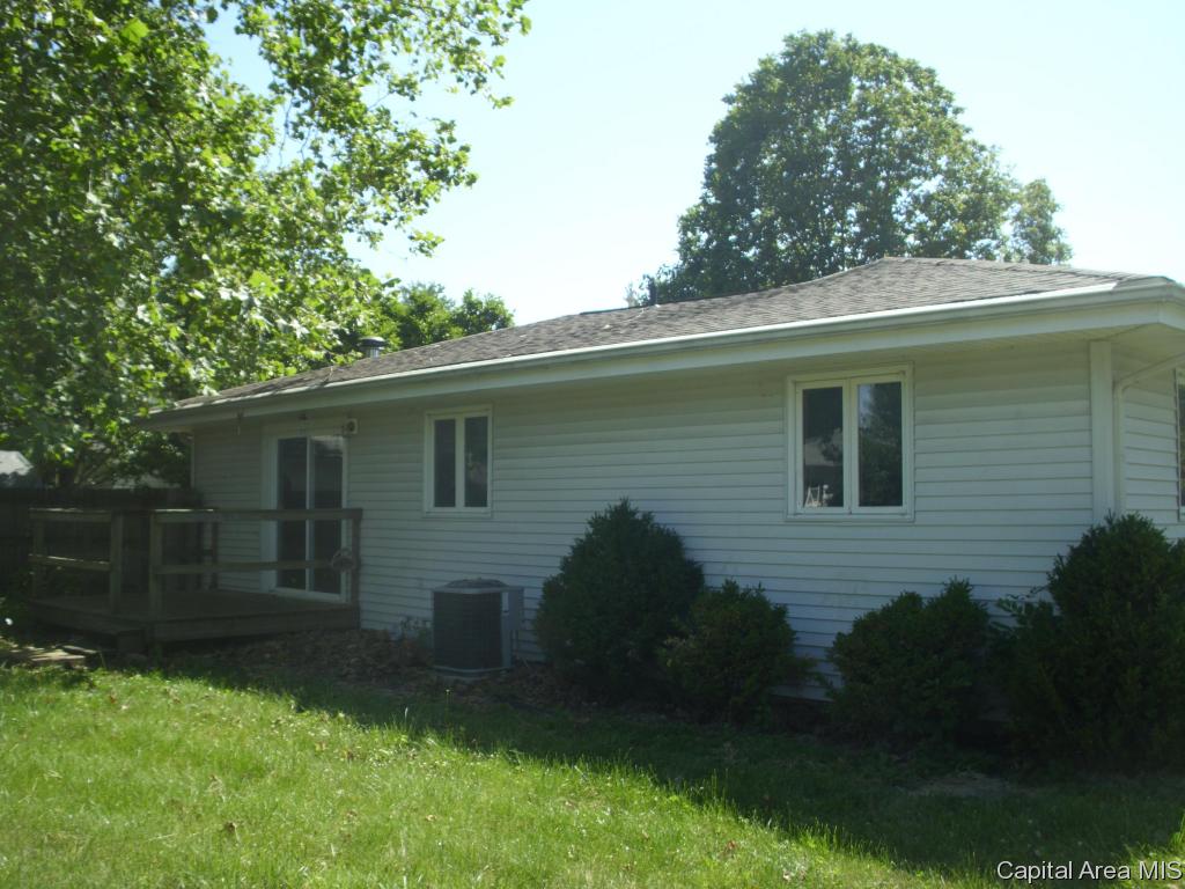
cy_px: 444
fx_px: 1301
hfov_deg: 49.0
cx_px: 592
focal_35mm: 38
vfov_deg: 37.7
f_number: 2.9
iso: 50
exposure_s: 1/362
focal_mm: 6.3
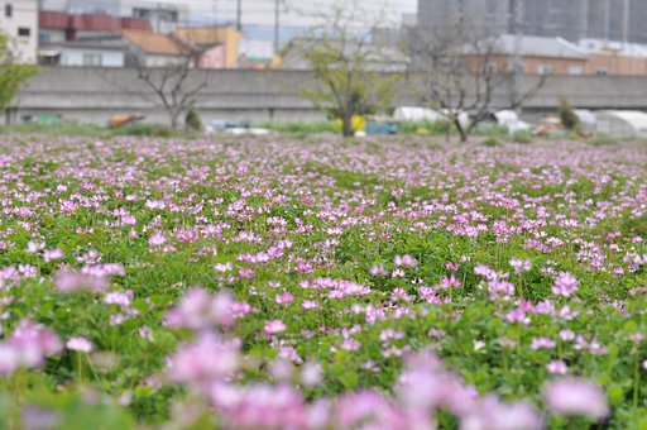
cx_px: 324
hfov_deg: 19.5
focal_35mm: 105
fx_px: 1885
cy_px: 215
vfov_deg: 13.0
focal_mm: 70
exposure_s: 1/400
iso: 200
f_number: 6.3
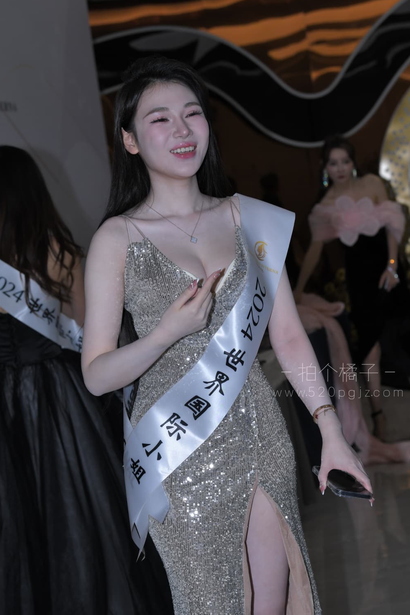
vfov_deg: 24.2
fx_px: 1435
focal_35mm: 84
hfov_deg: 16.3
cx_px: 183
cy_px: 360
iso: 320
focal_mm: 70
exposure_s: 1/250
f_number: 5.6
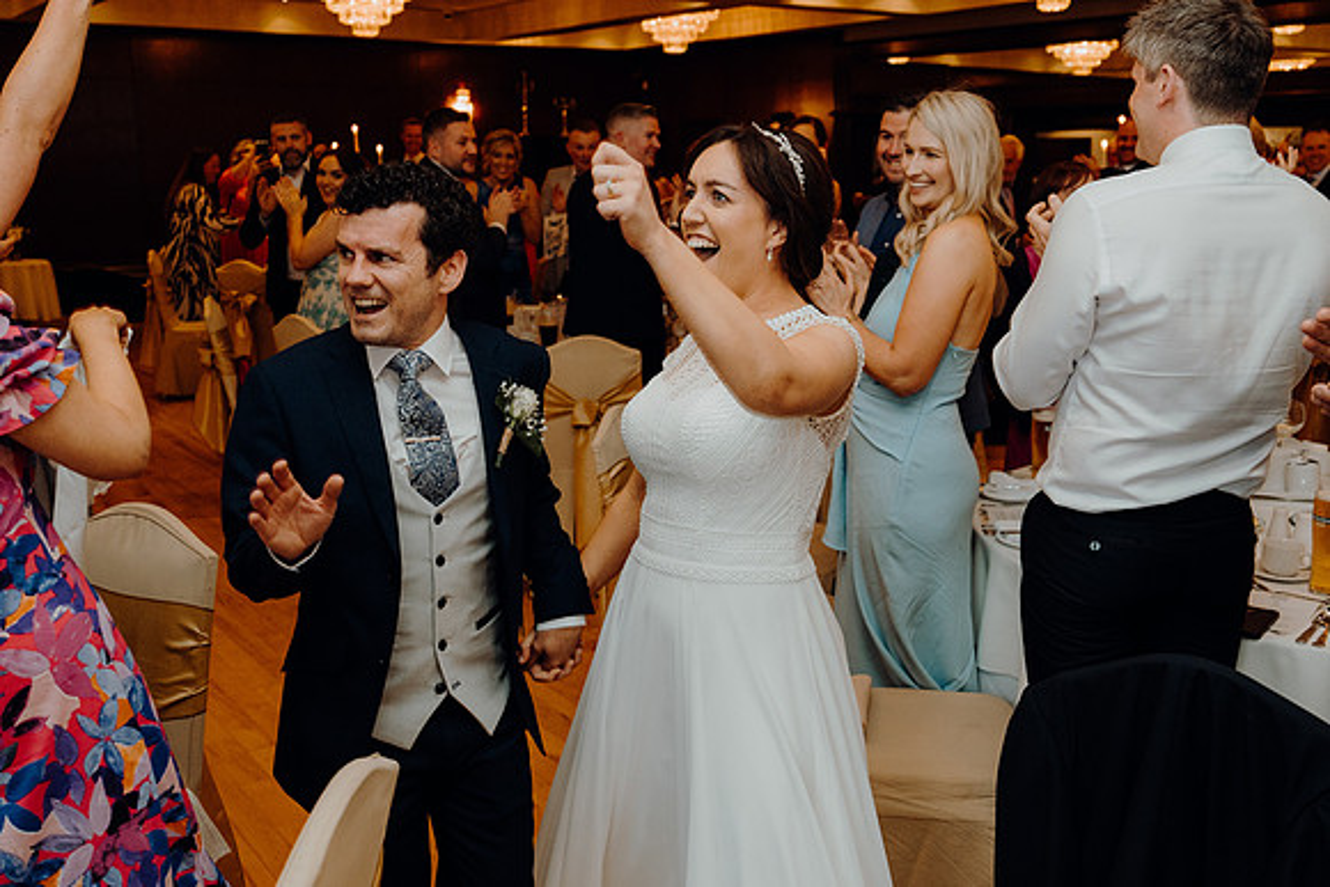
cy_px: 444
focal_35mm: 36
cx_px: 665
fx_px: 1330
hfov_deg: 53.1
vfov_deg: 36.9
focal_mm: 24
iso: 1250
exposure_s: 1/200
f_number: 2.8
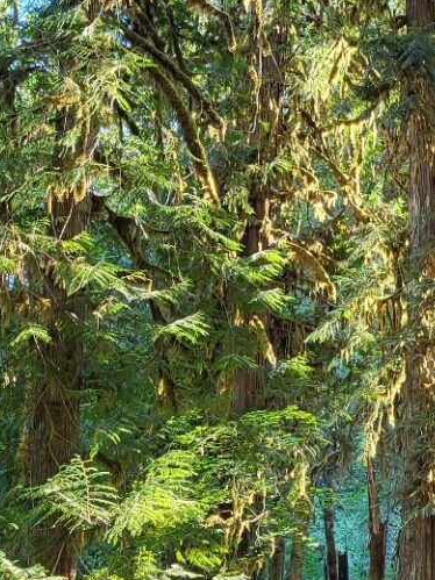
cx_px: 508
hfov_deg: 17.6
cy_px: 277
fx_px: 1341
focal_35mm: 80
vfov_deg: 24.4
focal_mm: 5.4
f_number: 1.8
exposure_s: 1/100
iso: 160
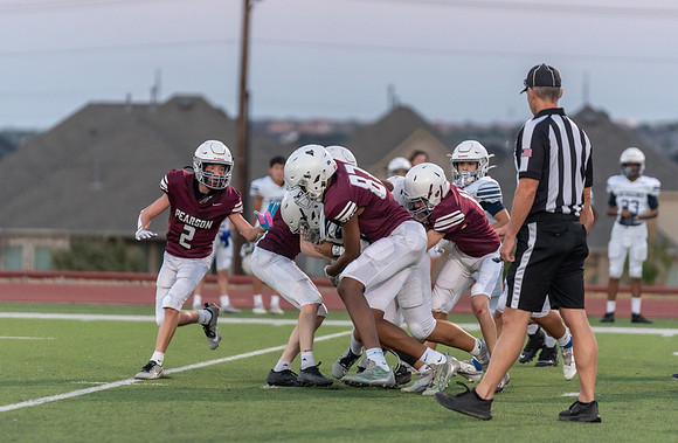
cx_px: 338
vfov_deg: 4.8
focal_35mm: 285
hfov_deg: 7.3
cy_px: 232
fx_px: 5330
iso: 1250
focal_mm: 200
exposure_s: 1/1250
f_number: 2.8
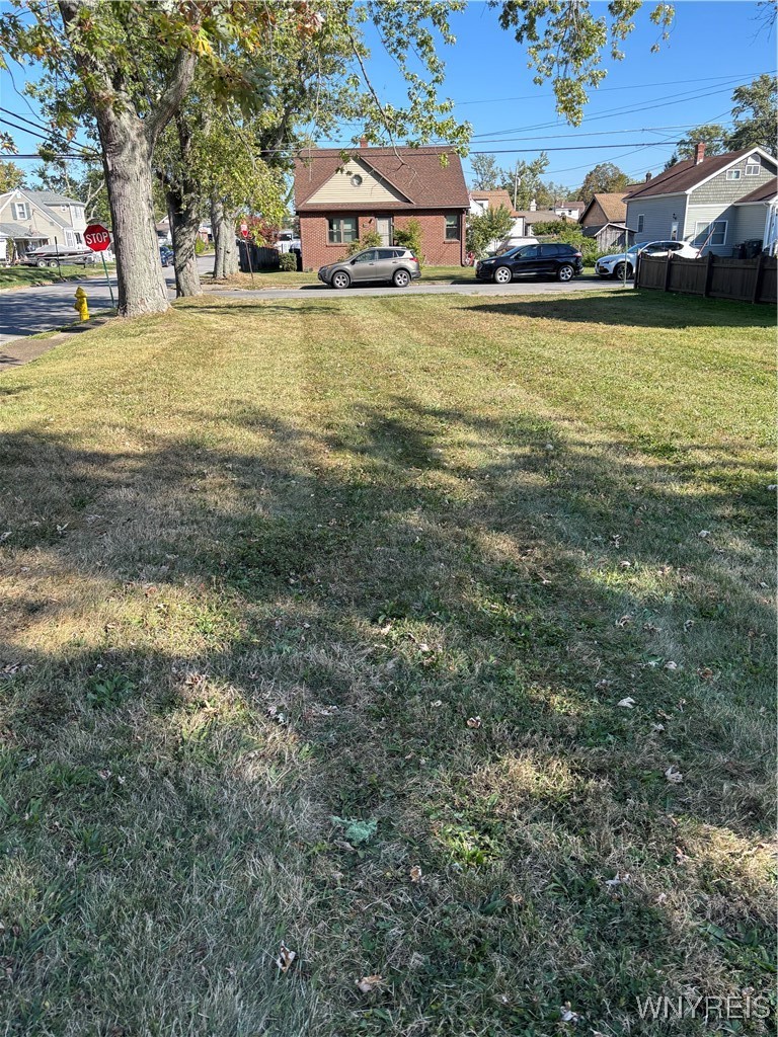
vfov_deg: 67.3
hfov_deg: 53.1
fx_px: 779
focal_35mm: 26
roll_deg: +0.9
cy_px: 518
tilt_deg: -18.7
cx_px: 389
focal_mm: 5.96
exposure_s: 1/1092
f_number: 1.6
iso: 50
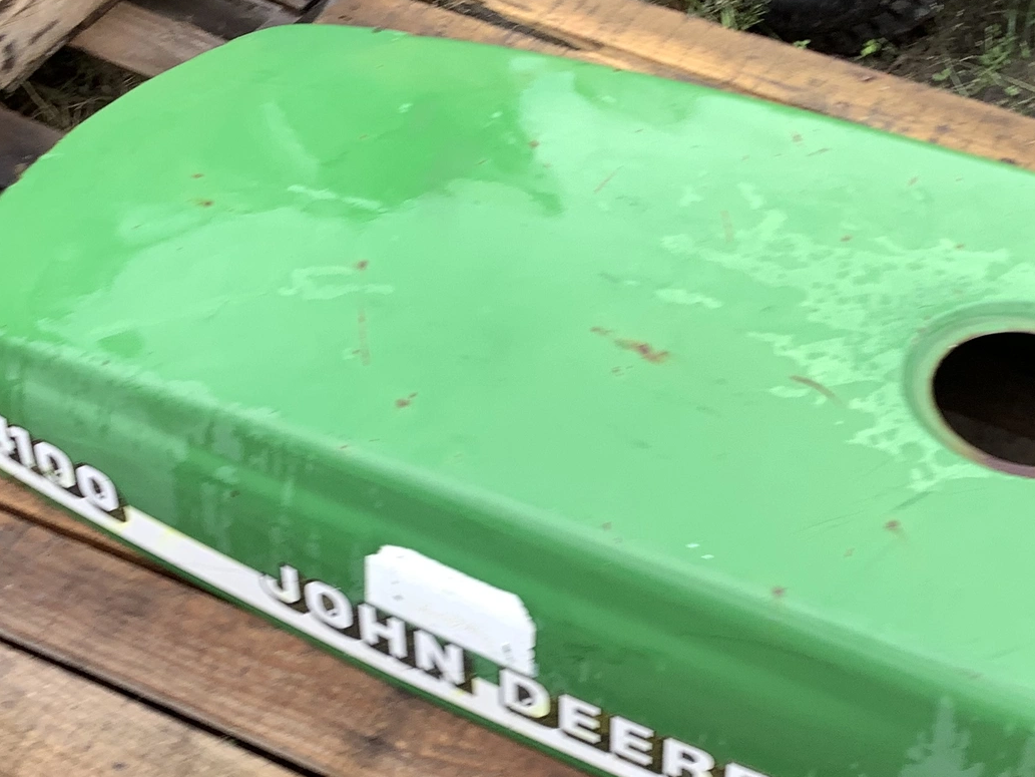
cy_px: 488
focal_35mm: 60
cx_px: 592
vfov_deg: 24.4
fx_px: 1794
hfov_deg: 32.1
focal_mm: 3.3
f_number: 2.4
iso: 25
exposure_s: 1/131
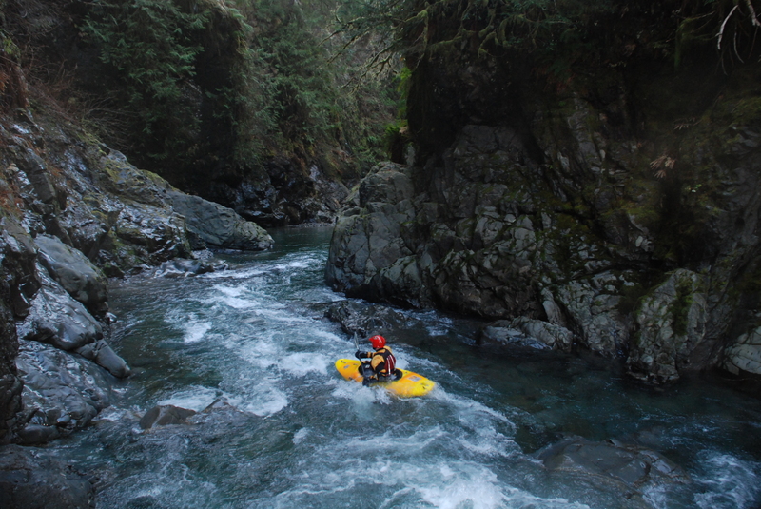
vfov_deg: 48.0
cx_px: 380
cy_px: 254
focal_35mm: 27
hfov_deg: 67.3
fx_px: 571
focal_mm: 18
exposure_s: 1/80
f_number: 3.5
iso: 800
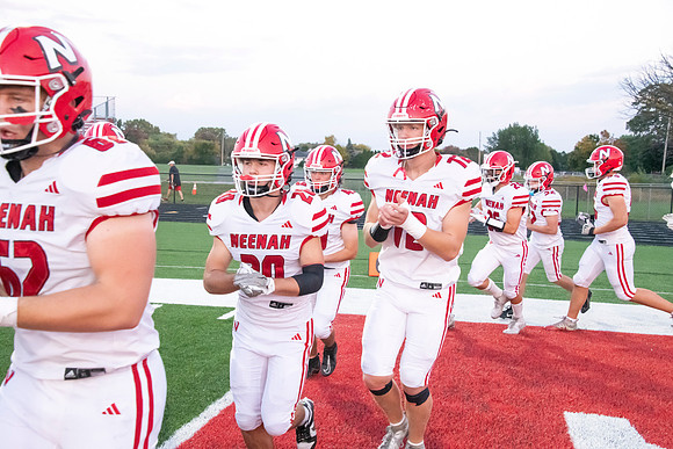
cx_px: 336
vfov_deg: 30.5
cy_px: 224
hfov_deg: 44.5
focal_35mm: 44
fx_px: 823
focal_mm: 44
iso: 10000
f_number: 7.1
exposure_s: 1/800
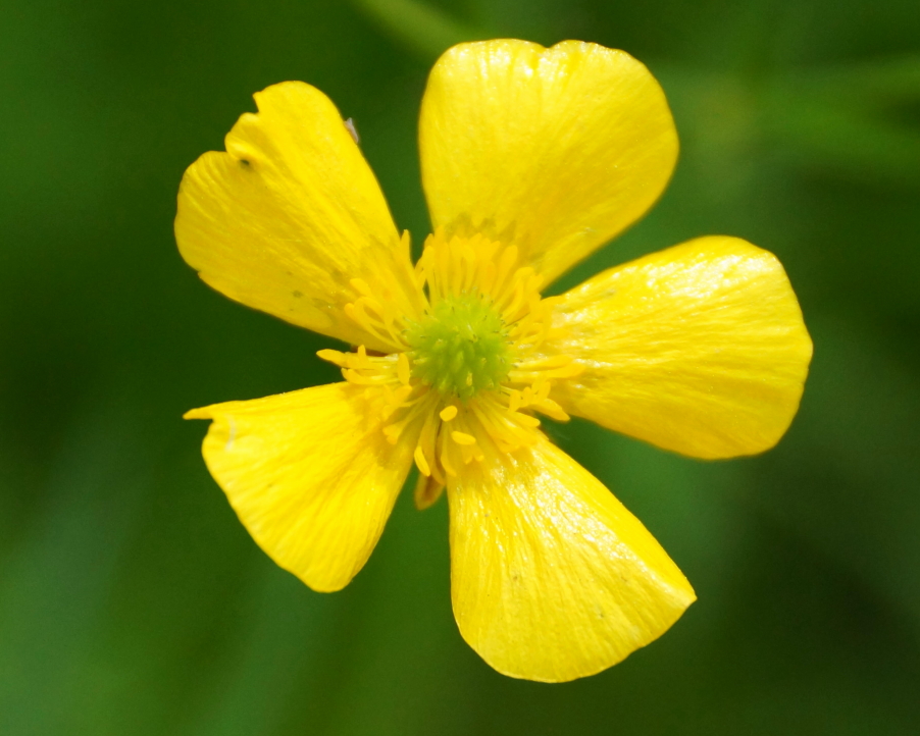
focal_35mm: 262
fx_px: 7135
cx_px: 500
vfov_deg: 5.9
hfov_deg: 7.4
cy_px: 370
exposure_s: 1/250
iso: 500
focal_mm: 150
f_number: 5.6
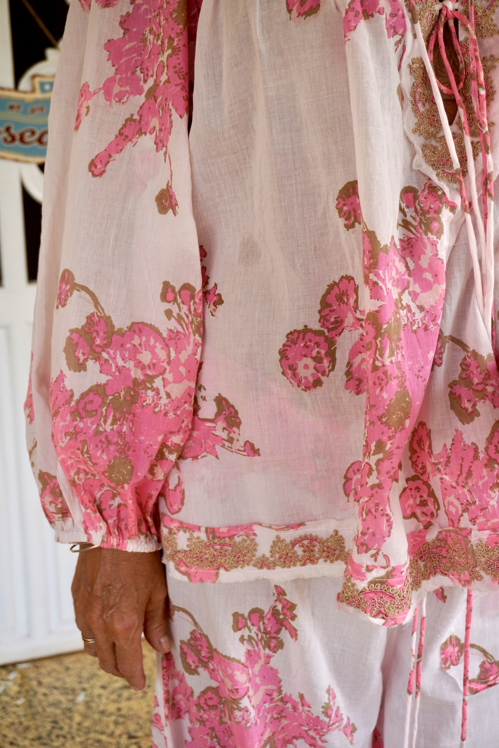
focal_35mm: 50
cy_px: 374
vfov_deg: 40.0
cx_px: 250
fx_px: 1029
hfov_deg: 27.3
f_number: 5
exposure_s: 1/160
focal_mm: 33
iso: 320
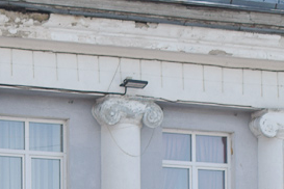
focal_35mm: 204
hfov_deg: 9.9
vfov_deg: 6.5
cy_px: 396
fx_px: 1611
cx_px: -82
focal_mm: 31
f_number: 5.6
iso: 100
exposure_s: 1/500
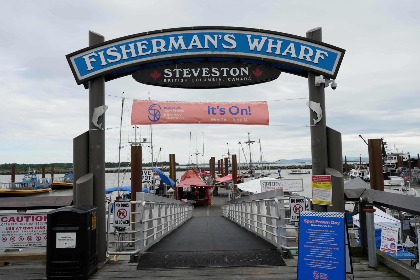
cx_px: 210
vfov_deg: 45.0
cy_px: 140
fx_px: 339
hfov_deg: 63.6
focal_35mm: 29
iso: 100
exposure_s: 1/160
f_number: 6.3
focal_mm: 29
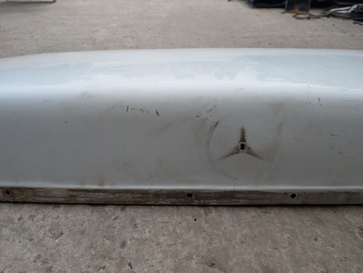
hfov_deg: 71.5
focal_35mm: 24
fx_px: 252
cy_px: 136
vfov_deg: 57.0
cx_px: 182
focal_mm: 6.9
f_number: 1.68
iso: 21
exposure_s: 1/335
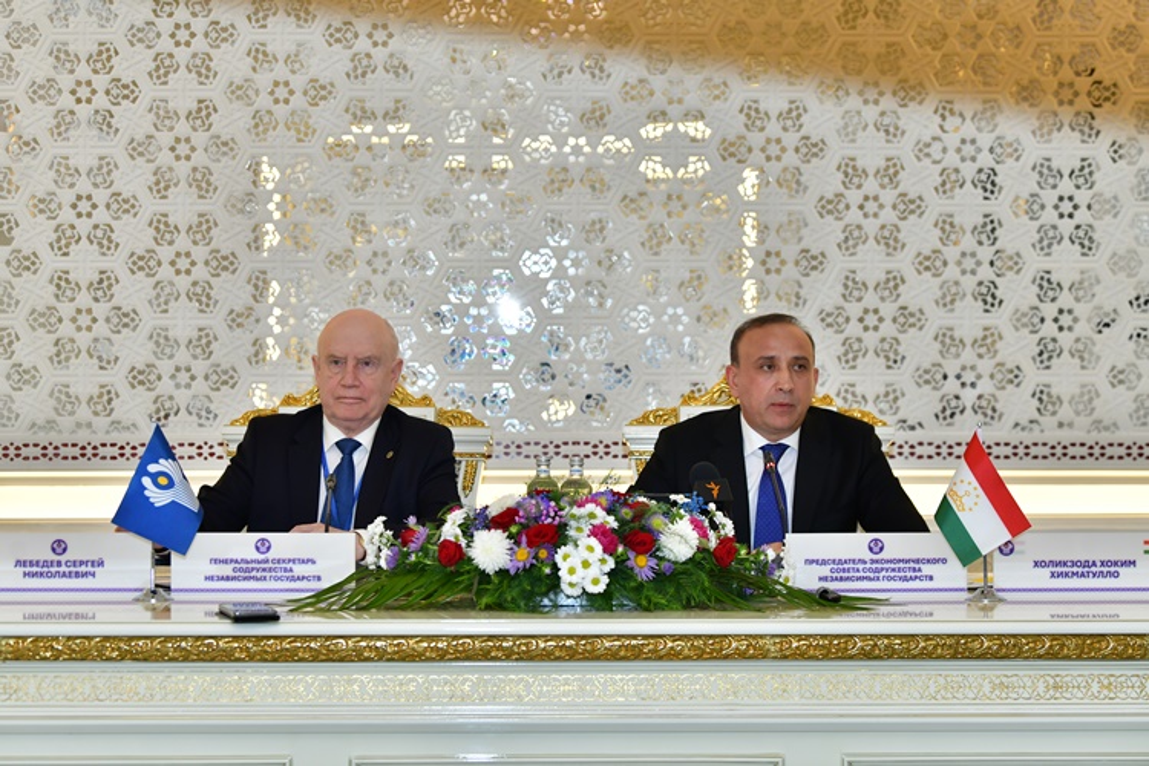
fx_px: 2745
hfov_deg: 23.6
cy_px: 383
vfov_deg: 15.9
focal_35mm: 86
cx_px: 574
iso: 1250
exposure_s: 1/100
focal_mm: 86
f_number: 4.5
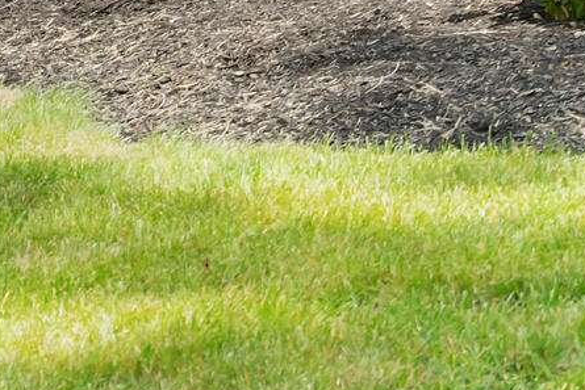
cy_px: -413
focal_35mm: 191
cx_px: 1426
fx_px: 3105
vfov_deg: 6.9
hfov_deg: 9.5
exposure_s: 1/1250
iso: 250
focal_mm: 34
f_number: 4.5
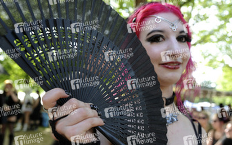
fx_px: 246
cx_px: 126
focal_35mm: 39
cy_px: 69
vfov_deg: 32.7
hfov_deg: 50.3
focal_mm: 35
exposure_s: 1/30
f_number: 6.3
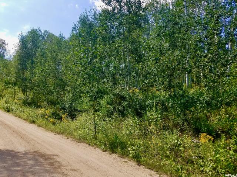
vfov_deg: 53.1
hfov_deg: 67.3
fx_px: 178
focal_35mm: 26
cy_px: 88
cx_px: 118
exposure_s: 1/1360
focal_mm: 4.2
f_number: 1.7
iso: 50
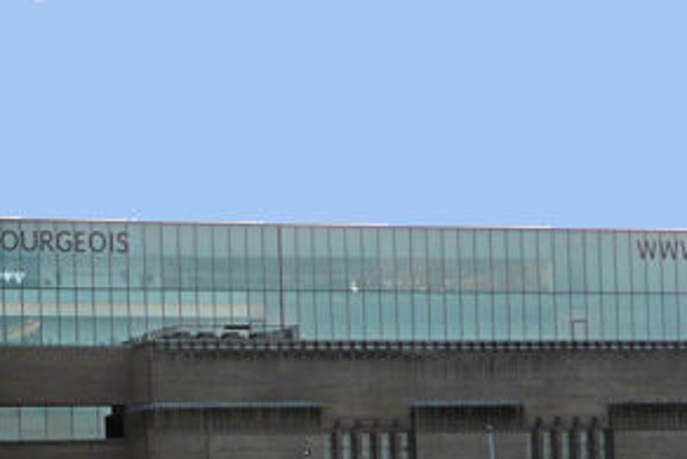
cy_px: 483
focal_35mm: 140
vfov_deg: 9.7
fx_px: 2673
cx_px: 167
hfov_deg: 14.6
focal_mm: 10.2
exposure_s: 1/125
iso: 100
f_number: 4.5
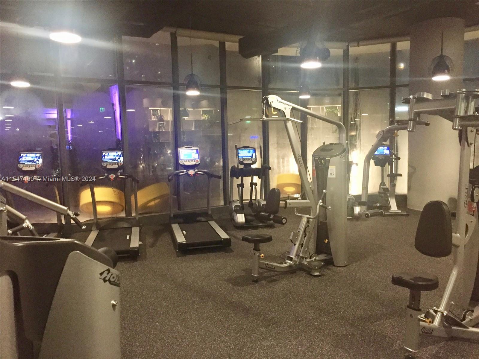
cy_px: 180
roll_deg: +0.4
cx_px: 240
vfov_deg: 48.2
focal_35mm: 29
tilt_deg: -3.2
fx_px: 401
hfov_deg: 61.7
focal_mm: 4.15
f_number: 2.2
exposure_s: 1/15
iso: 320
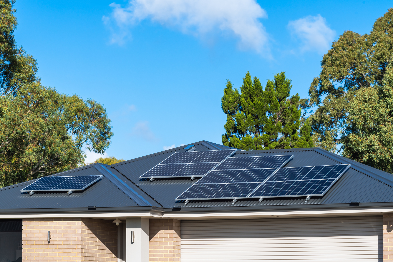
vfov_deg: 13.4
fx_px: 1113
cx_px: 196
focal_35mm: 102
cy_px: 131
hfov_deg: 20.0
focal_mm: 102
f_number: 10
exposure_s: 1/320
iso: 100
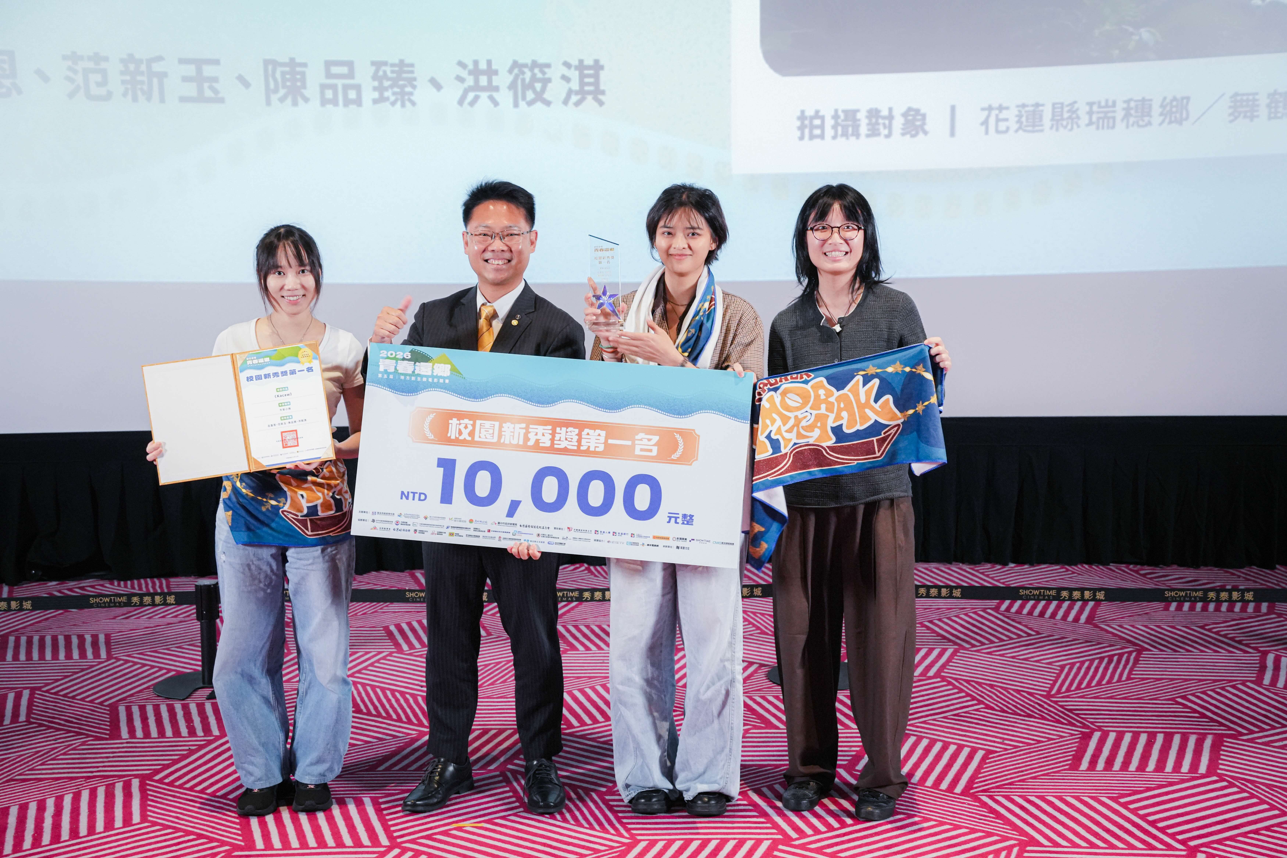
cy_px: 429
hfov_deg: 38.2
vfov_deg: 26.0
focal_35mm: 52
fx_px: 1859
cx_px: 644
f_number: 5
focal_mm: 52
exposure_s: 1/60
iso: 6400
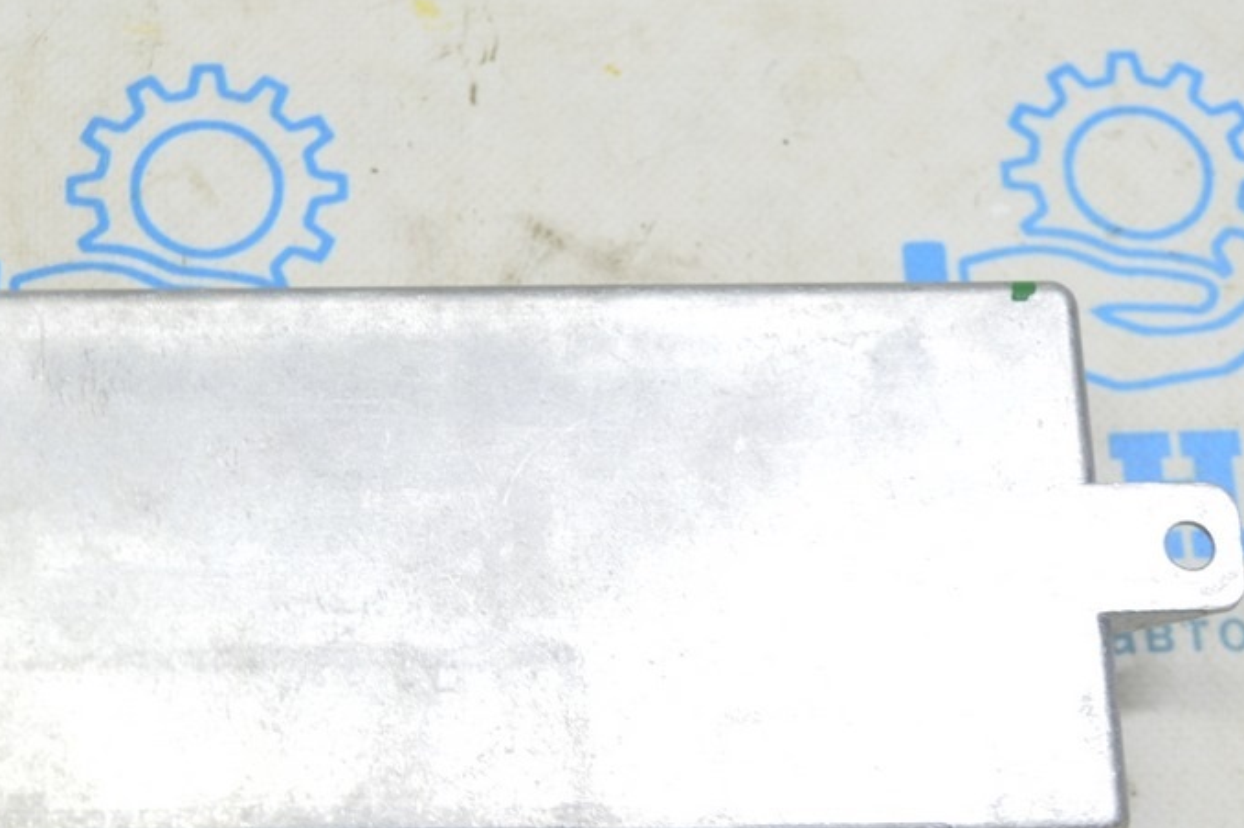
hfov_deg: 29.5
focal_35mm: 68
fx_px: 2348
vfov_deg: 19.9
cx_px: 446
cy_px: 581
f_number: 5.6
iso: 400
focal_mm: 30
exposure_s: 1/20
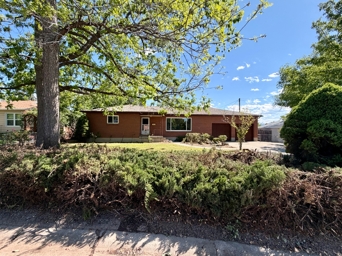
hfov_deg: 98.2
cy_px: 131
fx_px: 148
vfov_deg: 81.7
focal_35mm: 15
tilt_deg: -1.1
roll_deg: +0.3
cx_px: 168
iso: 40
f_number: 2.2
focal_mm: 2.22
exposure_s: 1/694
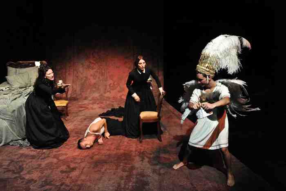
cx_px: 143
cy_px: 96
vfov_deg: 41.1
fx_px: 254
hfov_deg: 58.7
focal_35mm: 32
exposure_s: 1/80
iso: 1600
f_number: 2.8
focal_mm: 32
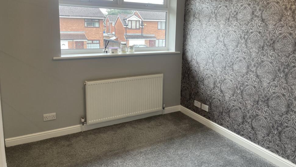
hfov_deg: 64.3
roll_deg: -1.7
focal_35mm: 30
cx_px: 156
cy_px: 68
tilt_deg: -8.4
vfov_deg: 38.8
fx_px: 235
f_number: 1.6
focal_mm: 4.2
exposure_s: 1/100
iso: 80
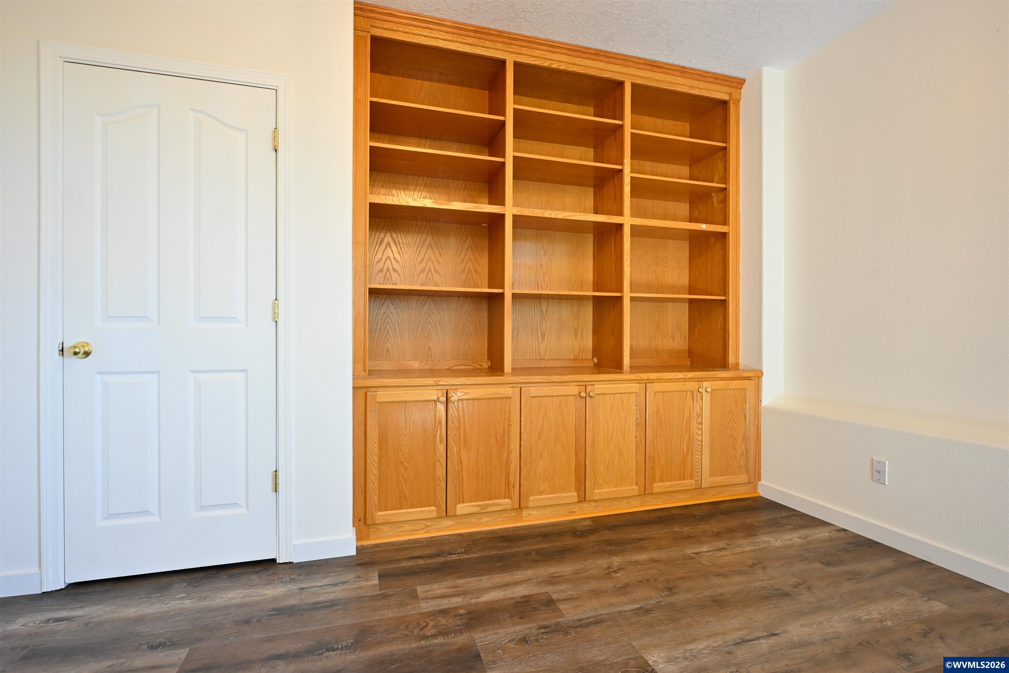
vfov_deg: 70.4
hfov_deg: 93.3
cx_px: 504
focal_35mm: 17
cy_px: 336
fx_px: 476
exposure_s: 1/20
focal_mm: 17
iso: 800
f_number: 8
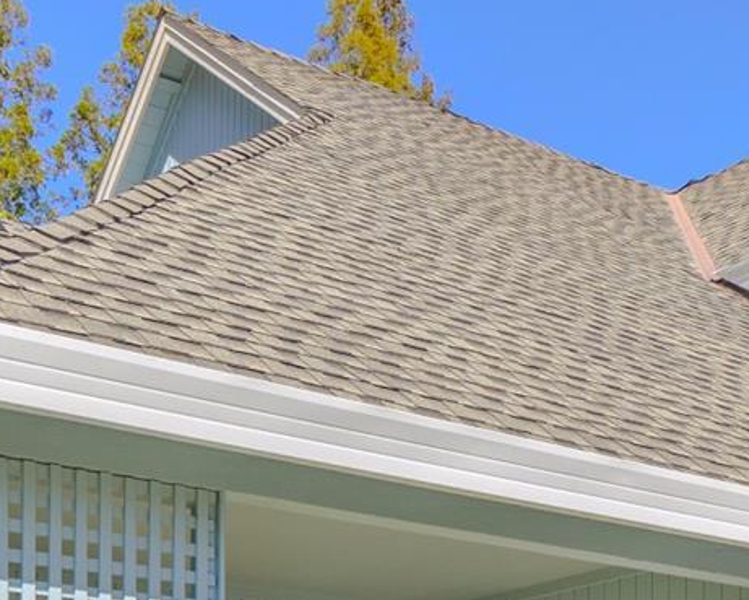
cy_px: 774
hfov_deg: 32.2
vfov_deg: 23.3
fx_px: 1286
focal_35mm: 58
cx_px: 242
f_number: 8
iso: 100
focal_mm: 13
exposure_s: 1/125
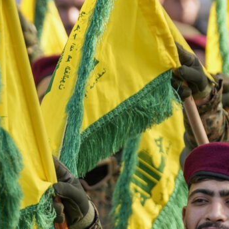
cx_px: 64
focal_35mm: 495
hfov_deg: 3.5
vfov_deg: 3.5
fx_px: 3705
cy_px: 218
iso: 320
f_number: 3.2
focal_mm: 152
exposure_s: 1/1000
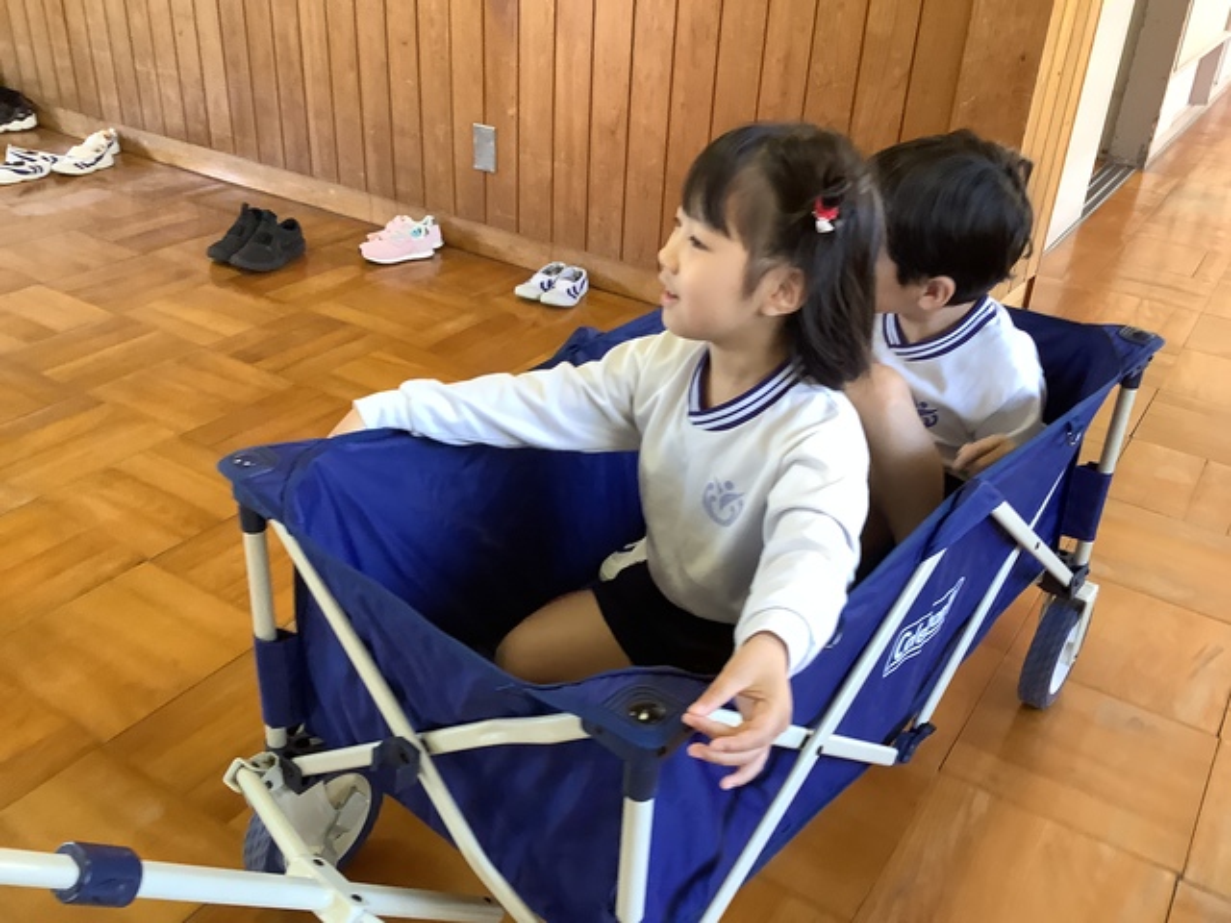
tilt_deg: -31.7
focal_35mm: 31
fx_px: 1102
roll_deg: -4.0
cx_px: 616
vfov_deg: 45.4
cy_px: 462
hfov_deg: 58.4
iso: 200
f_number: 2.4
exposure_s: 1/60
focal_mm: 3.3
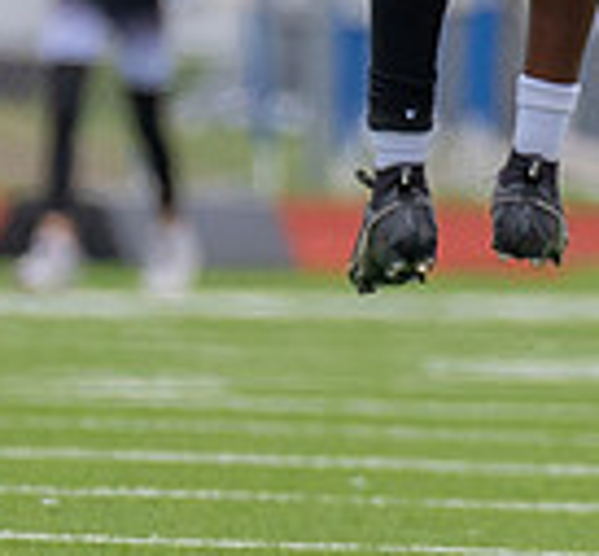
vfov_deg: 0.8
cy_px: -169
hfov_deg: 0.9
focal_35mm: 2067
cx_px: 439
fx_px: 39018
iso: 100
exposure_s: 1/2000
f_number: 2.8
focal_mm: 200
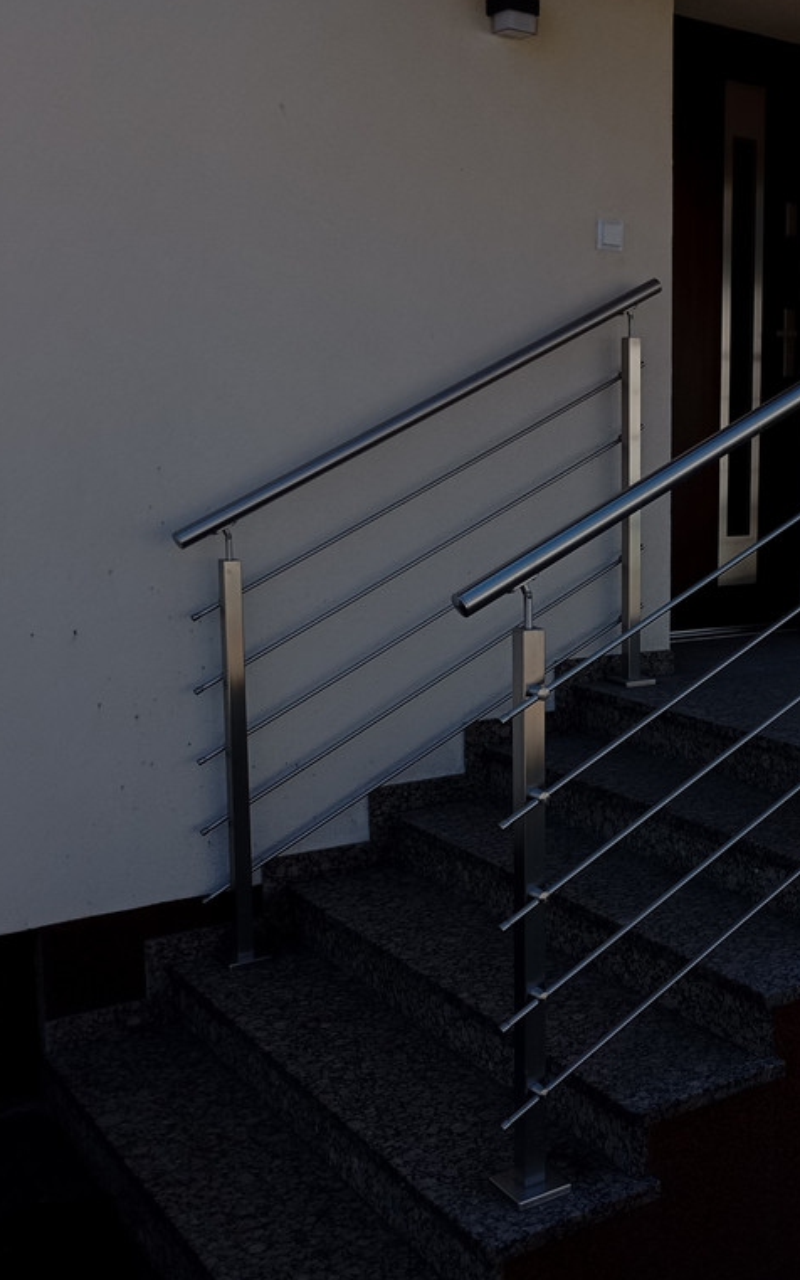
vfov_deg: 49.3
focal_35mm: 40
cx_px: 729
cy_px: 640
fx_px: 1395
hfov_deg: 30.5
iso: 104
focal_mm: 4.27
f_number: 1.8
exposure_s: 1/613
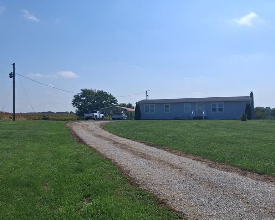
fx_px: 285
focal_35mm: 35
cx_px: 137
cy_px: 114
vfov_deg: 42.2
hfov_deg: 51.5
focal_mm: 4
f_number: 1.8
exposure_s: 1/1259
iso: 20
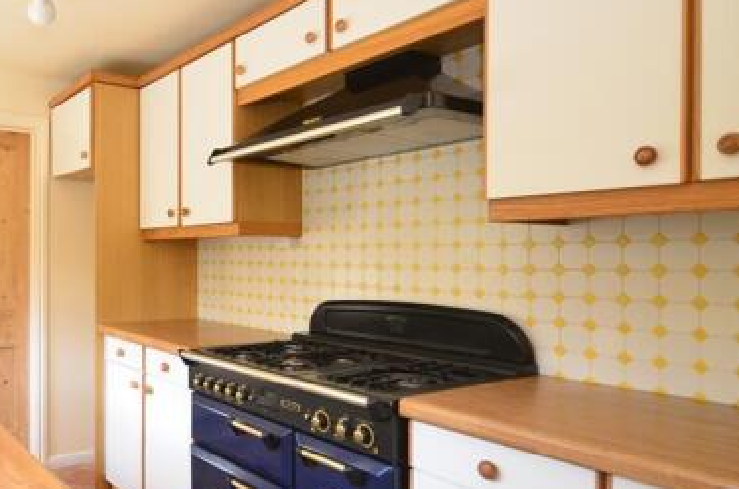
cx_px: 154
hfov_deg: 59.3
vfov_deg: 44.9
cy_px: 250
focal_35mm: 29
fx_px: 591
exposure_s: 1/25
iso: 200
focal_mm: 11
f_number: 5
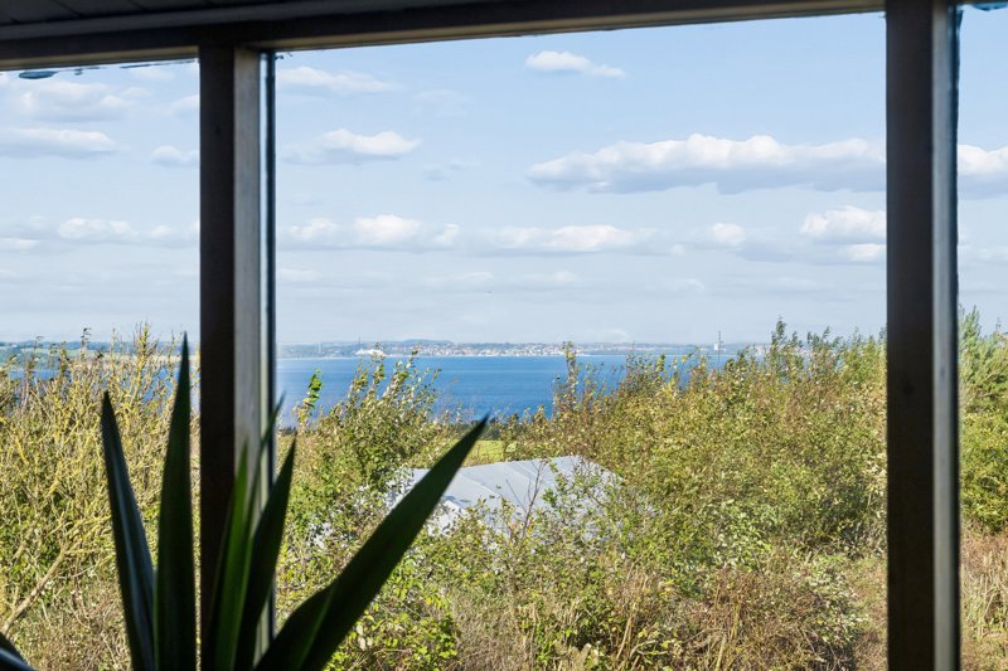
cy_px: 336
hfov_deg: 25.1
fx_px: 2267
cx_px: 504
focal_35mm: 81
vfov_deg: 16.8
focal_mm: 54
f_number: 8
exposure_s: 1/500
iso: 200
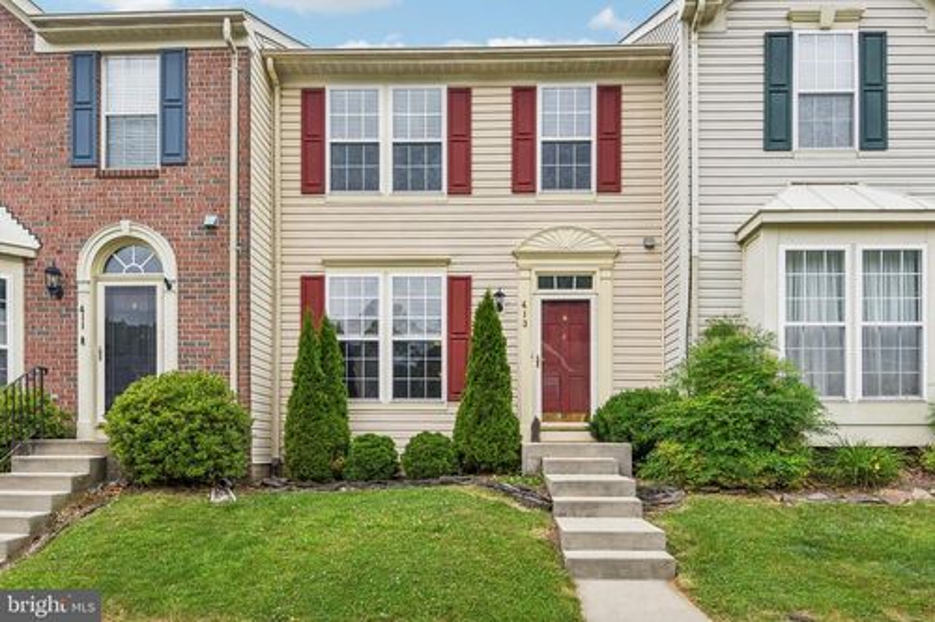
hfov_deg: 78.6
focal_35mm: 22
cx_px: 468
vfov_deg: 57.2
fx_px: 571
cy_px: 311
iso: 400
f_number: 8
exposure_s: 1/800
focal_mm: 22
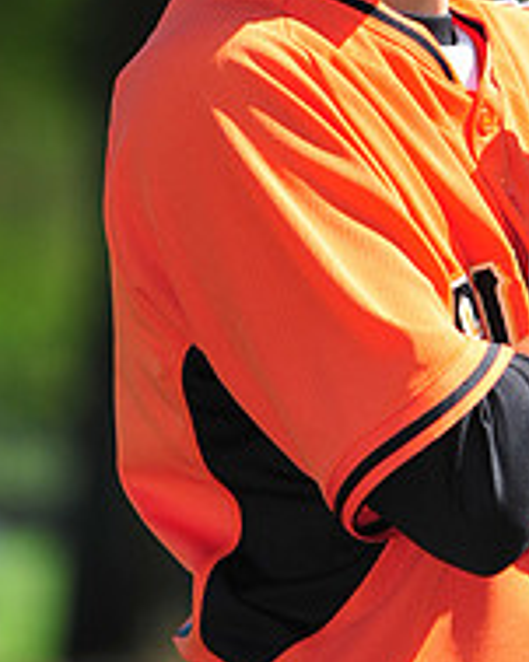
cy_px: -182
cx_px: 469
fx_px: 9871
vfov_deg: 3.8
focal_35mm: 504
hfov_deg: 3.1
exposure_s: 1/1000
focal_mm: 175
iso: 200
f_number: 4.5
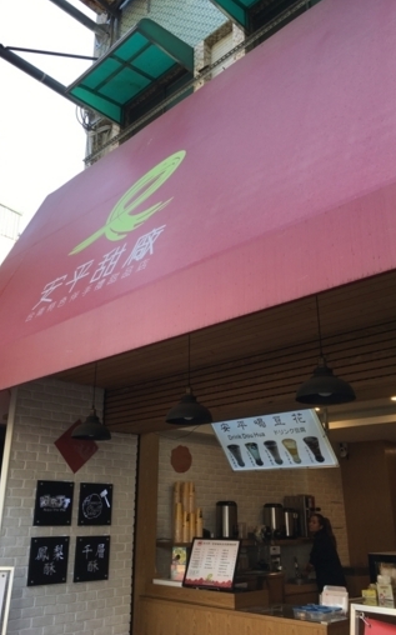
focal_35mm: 31
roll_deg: +0.7
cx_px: 187
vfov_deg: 61.3
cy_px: 318
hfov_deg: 40.5
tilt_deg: +20.5
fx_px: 536
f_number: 2.2
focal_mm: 4.15
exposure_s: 1/348
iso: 25
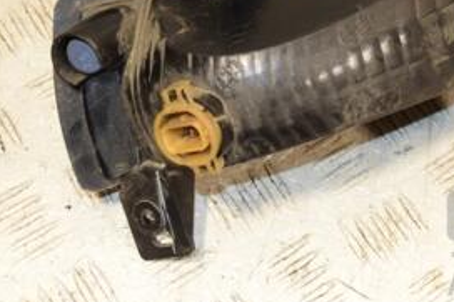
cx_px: 416
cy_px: -7
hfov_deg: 18.9
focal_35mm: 106
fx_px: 1336
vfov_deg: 12.7
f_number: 5.6
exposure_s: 1/200
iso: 800
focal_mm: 32
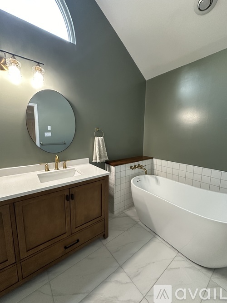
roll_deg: -2.3
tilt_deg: -7.0
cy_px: 152
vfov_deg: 102.1
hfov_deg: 85.7
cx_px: 114
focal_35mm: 14
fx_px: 122
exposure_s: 1/60
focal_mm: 2.22
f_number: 2.2
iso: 400
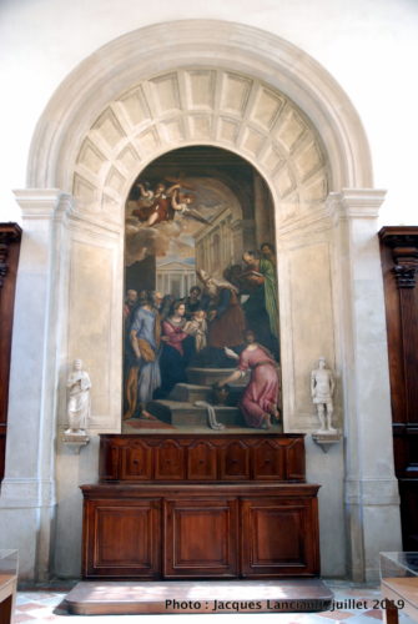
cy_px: 312
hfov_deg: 40.1
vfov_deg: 57.2
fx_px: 573
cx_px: 209
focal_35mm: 33
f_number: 3.8
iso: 1000
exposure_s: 1/20
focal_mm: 22
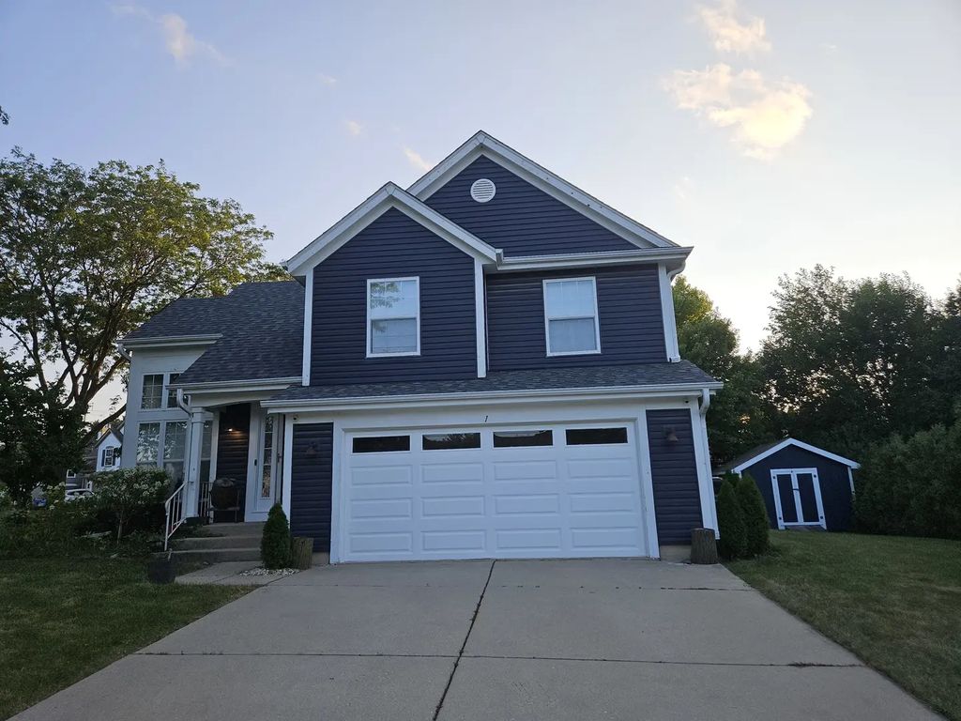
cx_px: 480
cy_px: 360
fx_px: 639
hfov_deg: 73.9
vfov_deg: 58.9
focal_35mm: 23
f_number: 1.8
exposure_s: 1/456
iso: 25
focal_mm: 5.4
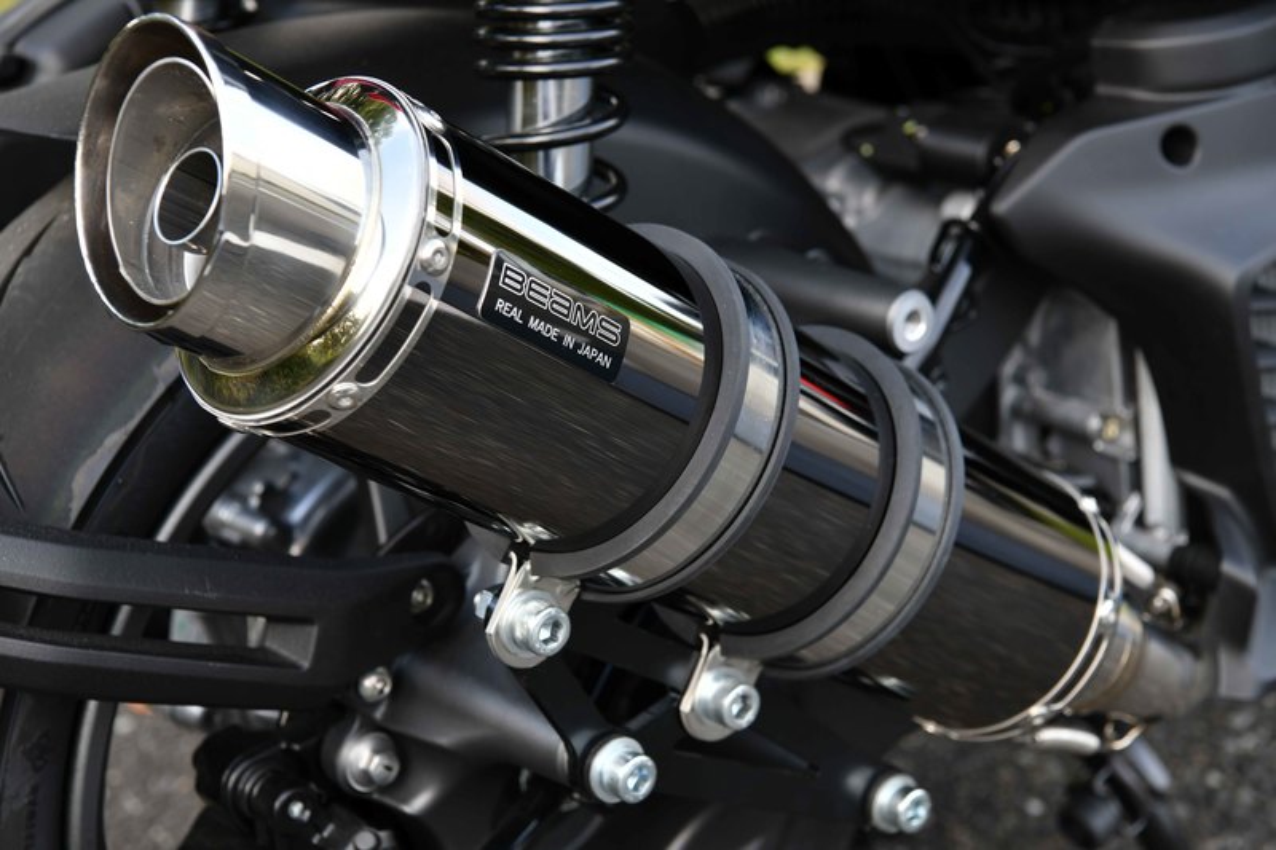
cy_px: 425
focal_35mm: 70
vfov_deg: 19.4
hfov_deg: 28.8
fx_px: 2480
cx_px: 638
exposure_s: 1/200
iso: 500
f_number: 8
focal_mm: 70
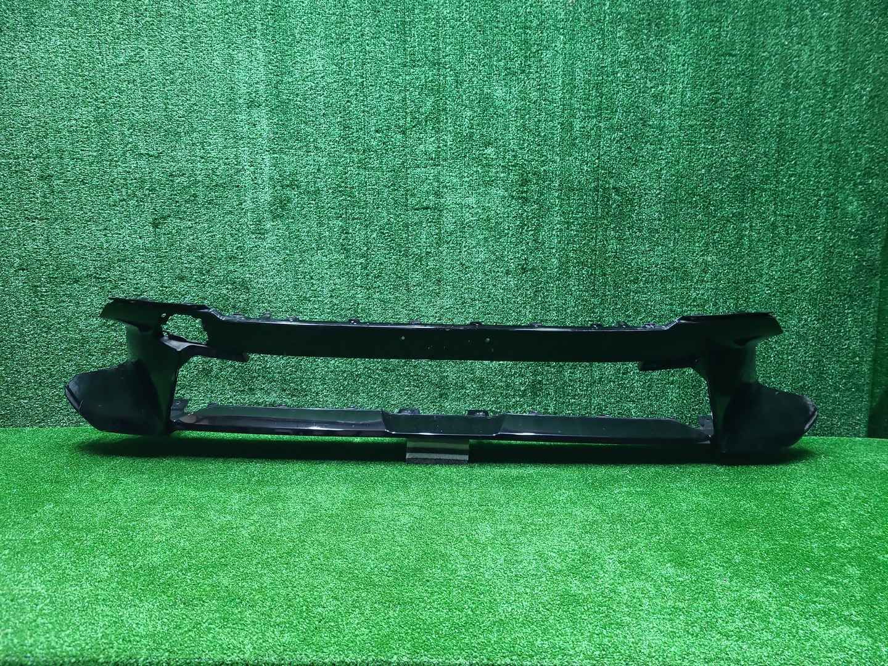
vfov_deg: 53.1
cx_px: 444
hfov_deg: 67.3
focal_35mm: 26
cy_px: 333
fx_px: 667
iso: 176
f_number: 1.8
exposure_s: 1/50
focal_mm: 5.4
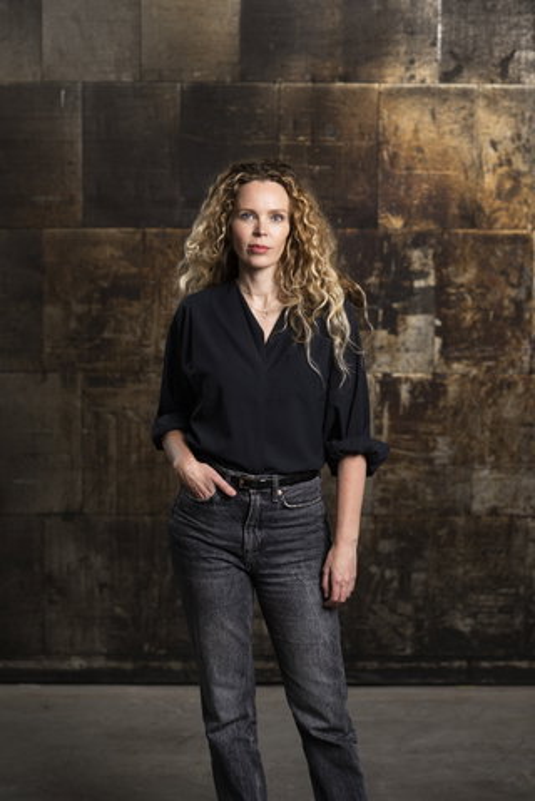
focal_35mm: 85
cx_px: 268
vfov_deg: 23.9
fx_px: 1892
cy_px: 400
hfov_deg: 16.1
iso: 160
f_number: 2.8
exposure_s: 1/250
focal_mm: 85
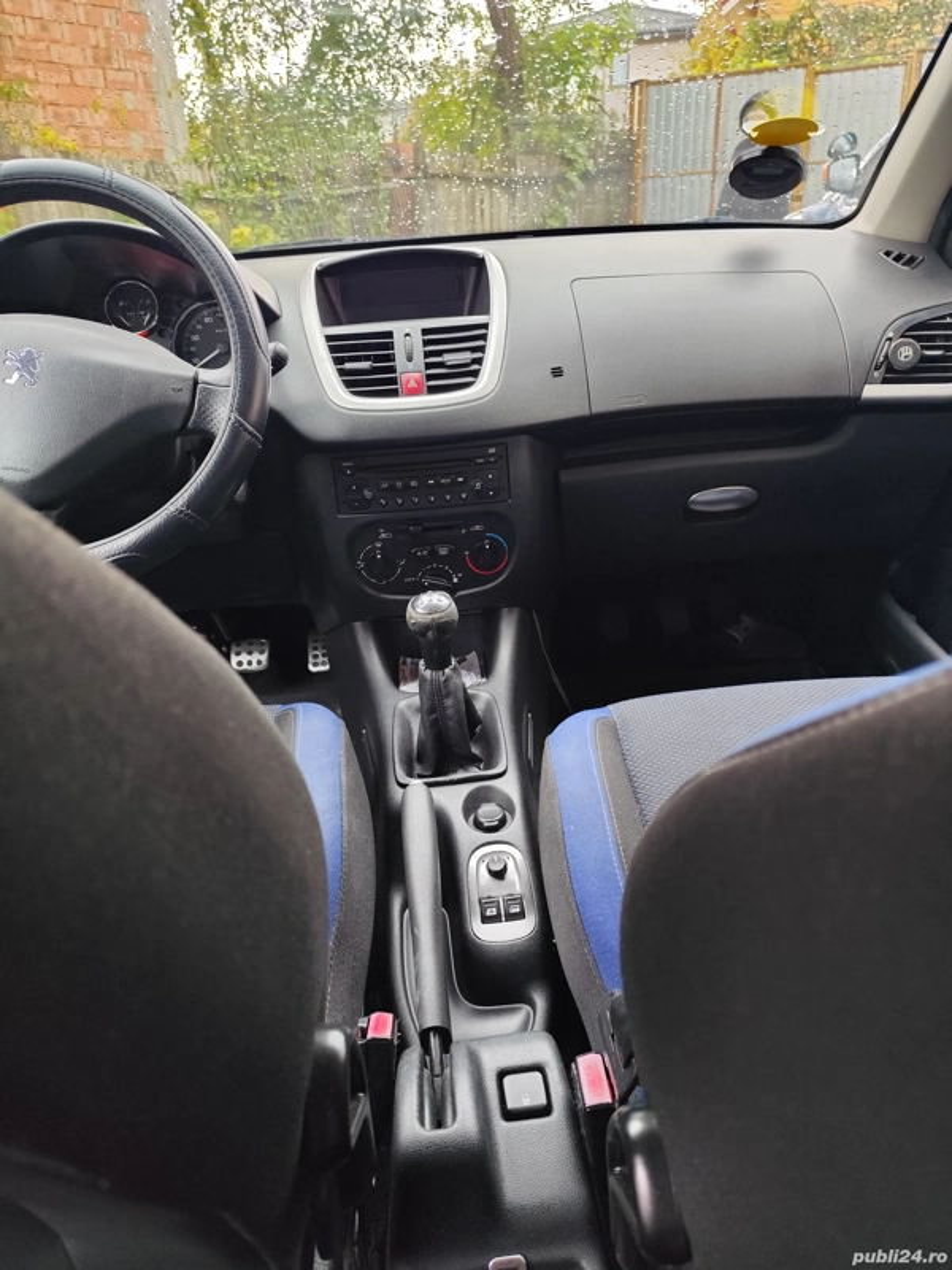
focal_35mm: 23
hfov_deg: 58.9
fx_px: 843
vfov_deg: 73.9
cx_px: 476
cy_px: 635
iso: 400
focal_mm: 6.14
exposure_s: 1/50
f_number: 1.65
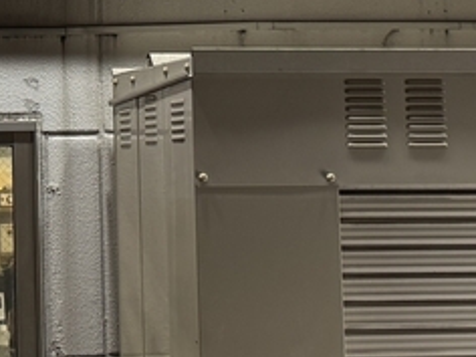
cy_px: 22
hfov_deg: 15.7
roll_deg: +0.9
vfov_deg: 12.0
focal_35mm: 122
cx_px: -40
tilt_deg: +5.0
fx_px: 1678
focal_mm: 6.76
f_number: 1.78
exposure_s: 1/120
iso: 125
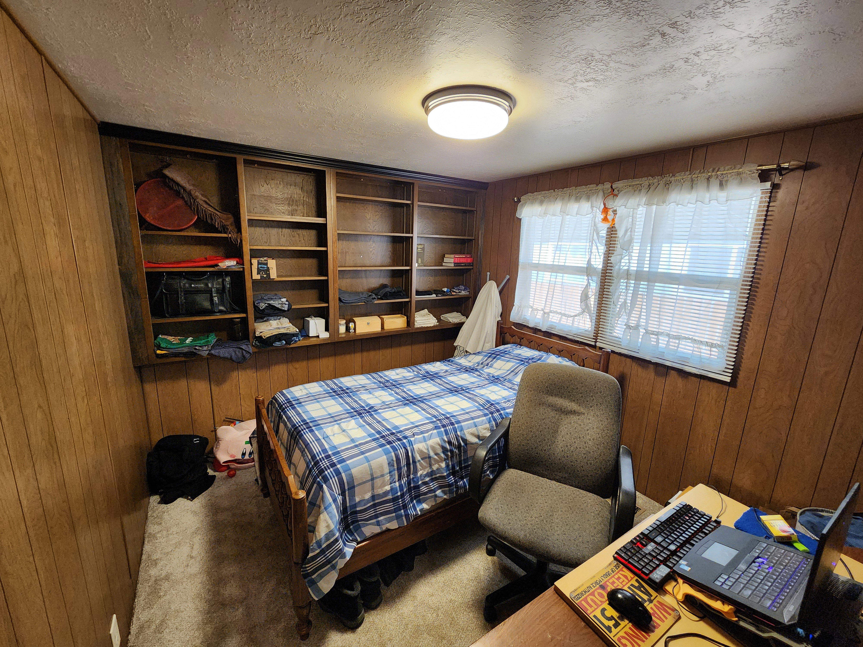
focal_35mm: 13
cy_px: 324
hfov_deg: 106.2
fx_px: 324
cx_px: 432
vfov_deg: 89.9
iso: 320
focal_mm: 2.2
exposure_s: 1/60
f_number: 2.2
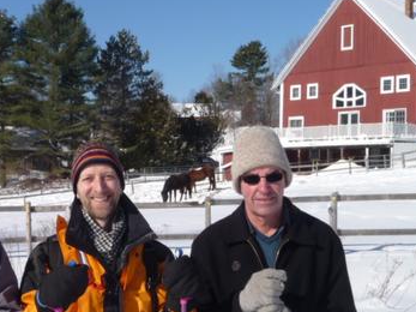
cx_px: 138
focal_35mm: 72
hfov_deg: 26.9
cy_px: 172
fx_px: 865
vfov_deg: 20.4
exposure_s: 1/320
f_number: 8
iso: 100
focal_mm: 5
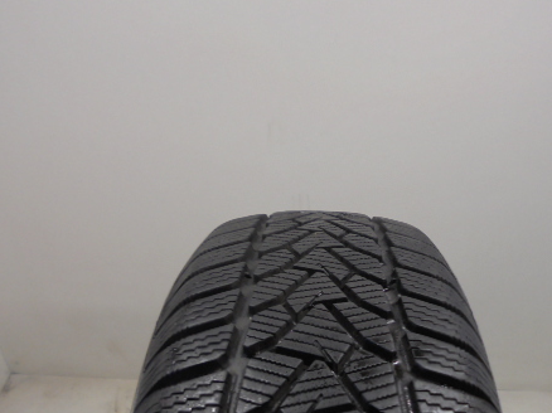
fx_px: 606
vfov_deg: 37.4
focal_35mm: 38
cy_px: 263
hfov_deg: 48.7
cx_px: 330
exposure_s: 1/30
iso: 100
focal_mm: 4.6
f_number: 3.5
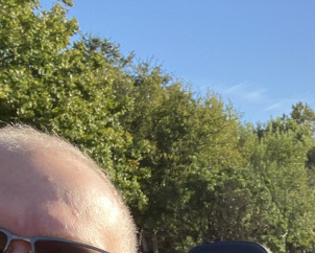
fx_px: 709
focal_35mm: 76
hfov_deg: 22.2
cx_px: 419
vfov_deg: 17.7
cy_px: 396
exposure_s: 1/274
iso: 25
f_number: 2.2
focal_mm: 2.71
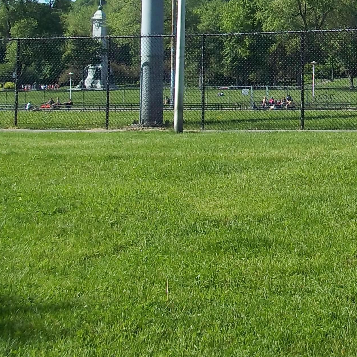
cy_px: -21
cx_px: 333
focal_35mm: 101
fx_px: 1178
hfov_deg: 16.9
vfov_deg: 16.8
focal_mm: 6.5
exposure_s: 1/160
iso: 80
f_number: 8
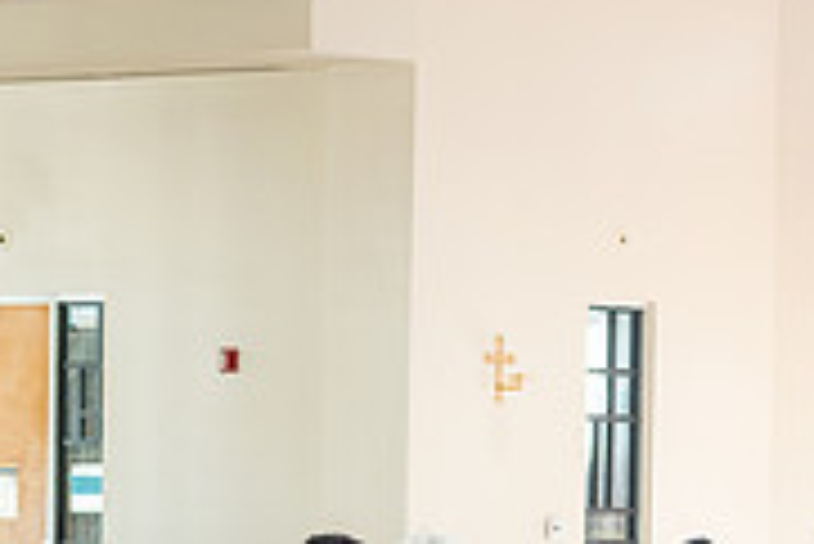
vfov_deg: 6.1
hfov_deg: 9.2
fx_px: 5069
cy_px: 692
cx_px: 670
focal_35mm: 224
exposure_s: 1/200
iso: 1600
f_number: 2.8
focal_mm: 70
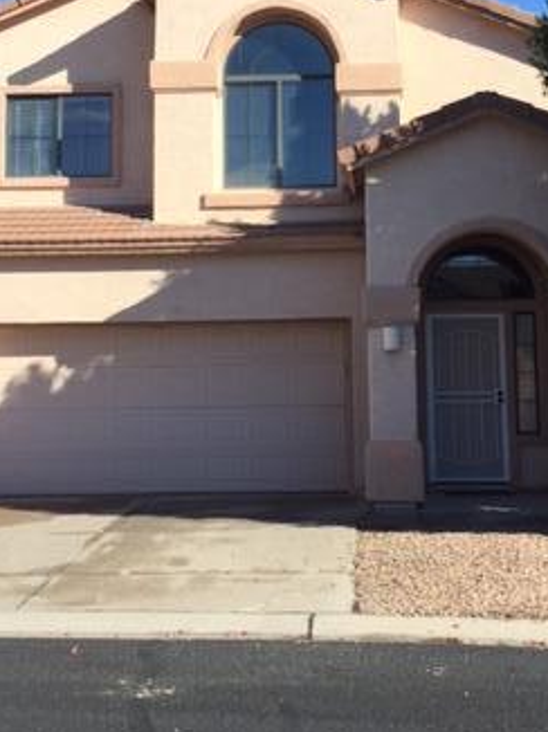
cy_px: 207
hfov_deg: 25.6
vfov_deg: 33.3
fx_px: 1205
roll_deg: +1.0
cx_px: 319
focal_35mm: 57
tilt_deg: +8.5
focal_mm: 4.15
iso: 32
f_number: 2.2
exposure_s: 1/1980
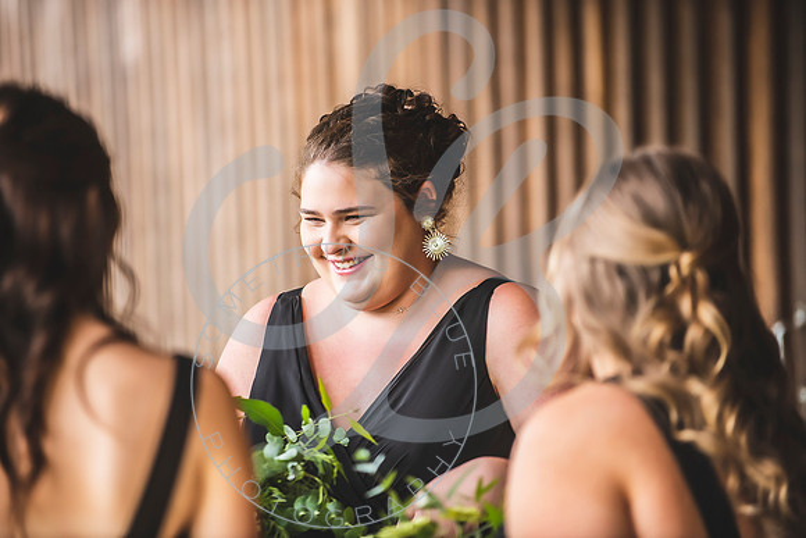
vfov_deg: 6.9
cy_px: 269
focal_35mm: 200
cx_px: 403
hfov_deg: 10.3
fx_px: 4479
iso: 250
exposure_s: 1/200
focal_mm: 200
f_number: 2.8
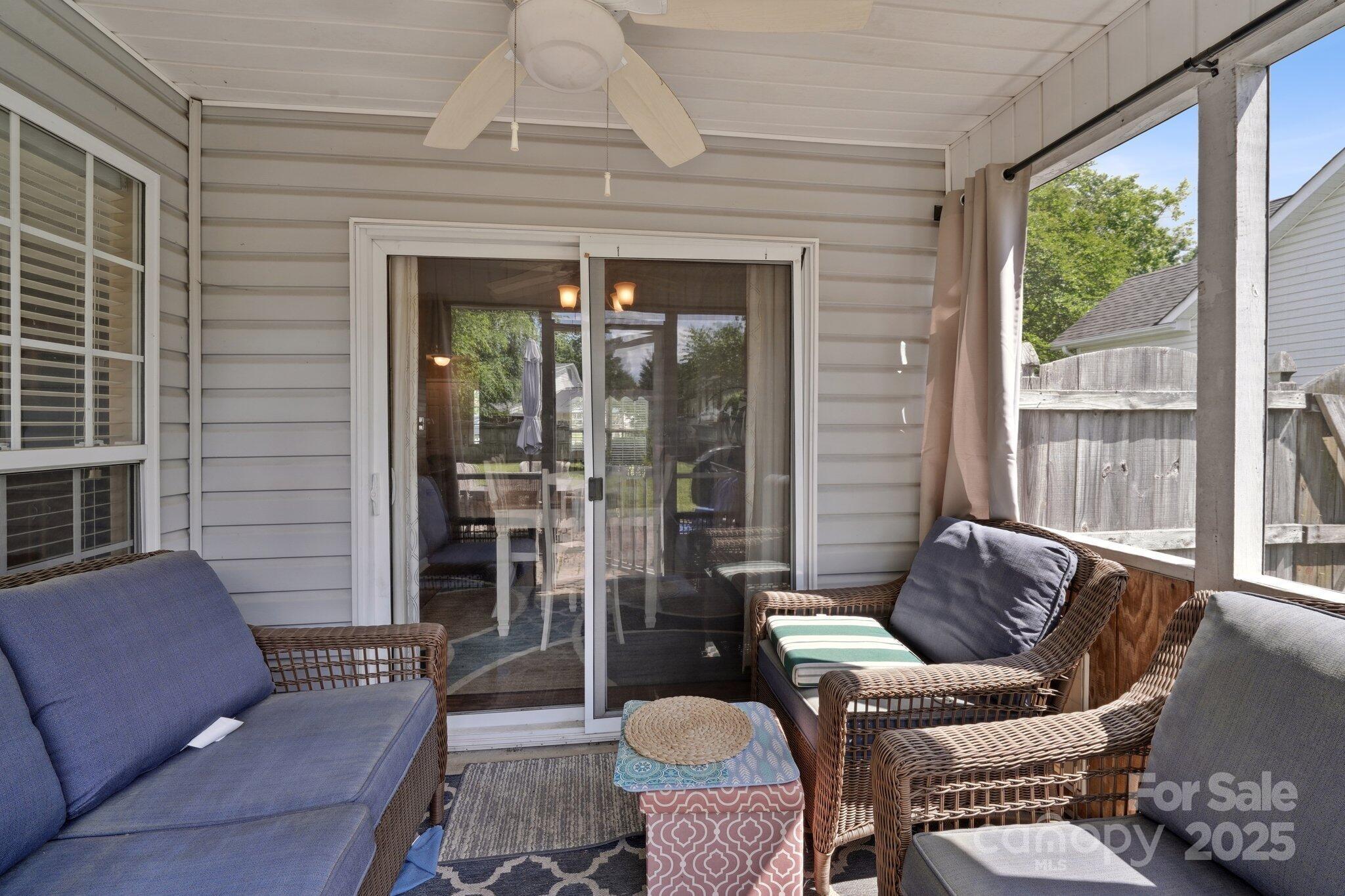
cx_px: 672
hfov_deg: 104.3
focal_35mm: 14
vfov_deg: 81.2
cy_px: 448
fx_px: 523
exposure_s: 1/40
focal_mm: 14
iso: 400
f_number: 11
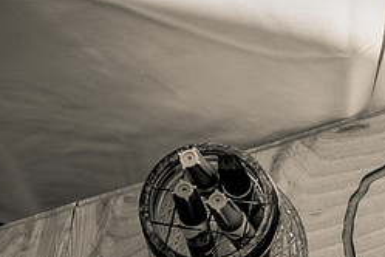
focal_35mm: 114
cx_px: 424
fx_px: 1219
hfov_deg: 17.3
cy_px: 295
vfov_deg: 11.8
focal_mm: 49
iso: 100
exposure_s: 1/250
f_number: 7.1
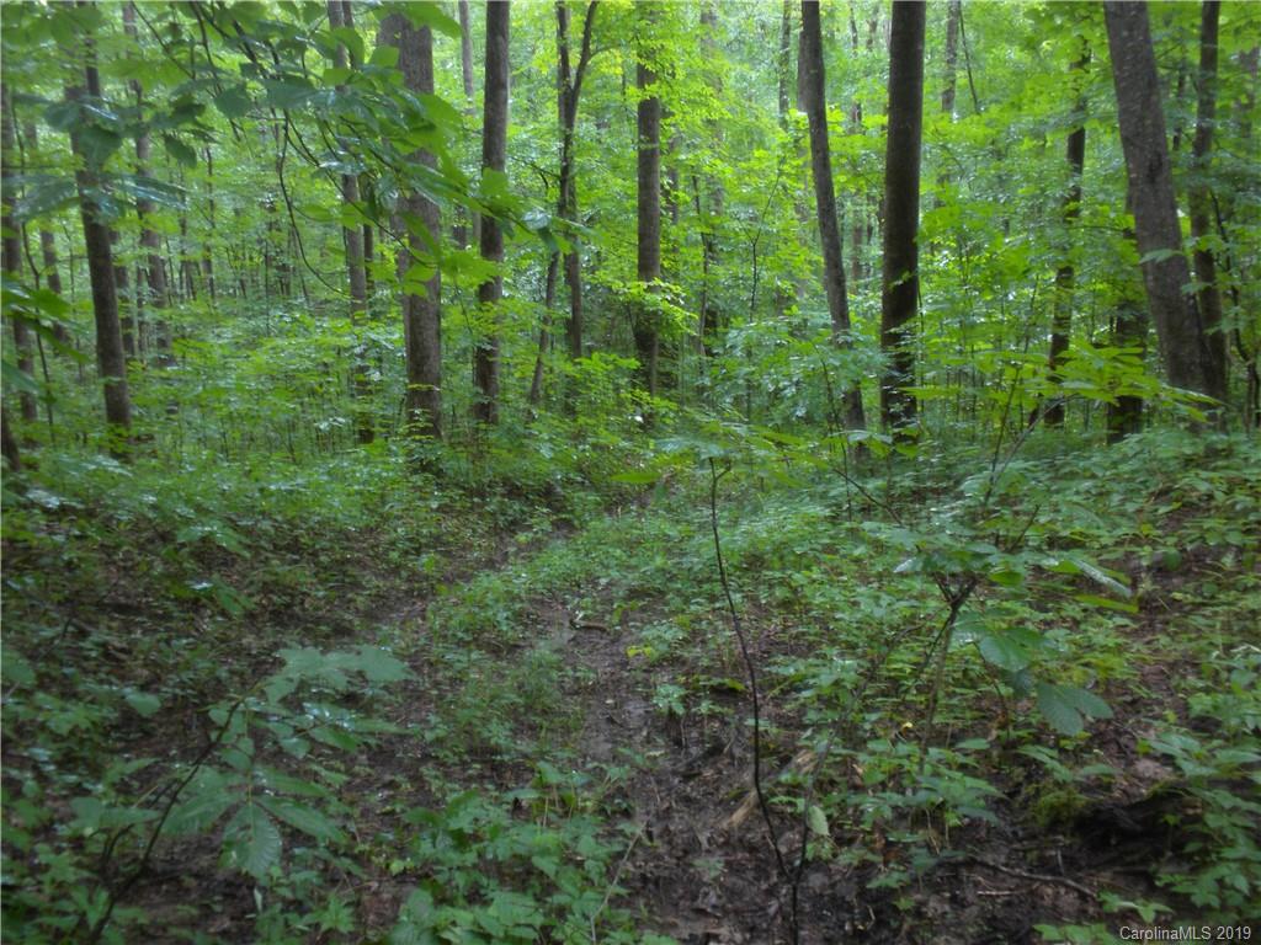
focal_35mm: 37
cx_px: 630
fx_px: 1348
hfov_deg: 50.1
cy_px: 472
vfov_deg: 38.7
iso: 64
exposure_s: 1/4.9
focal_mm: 6.6
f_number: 3.5
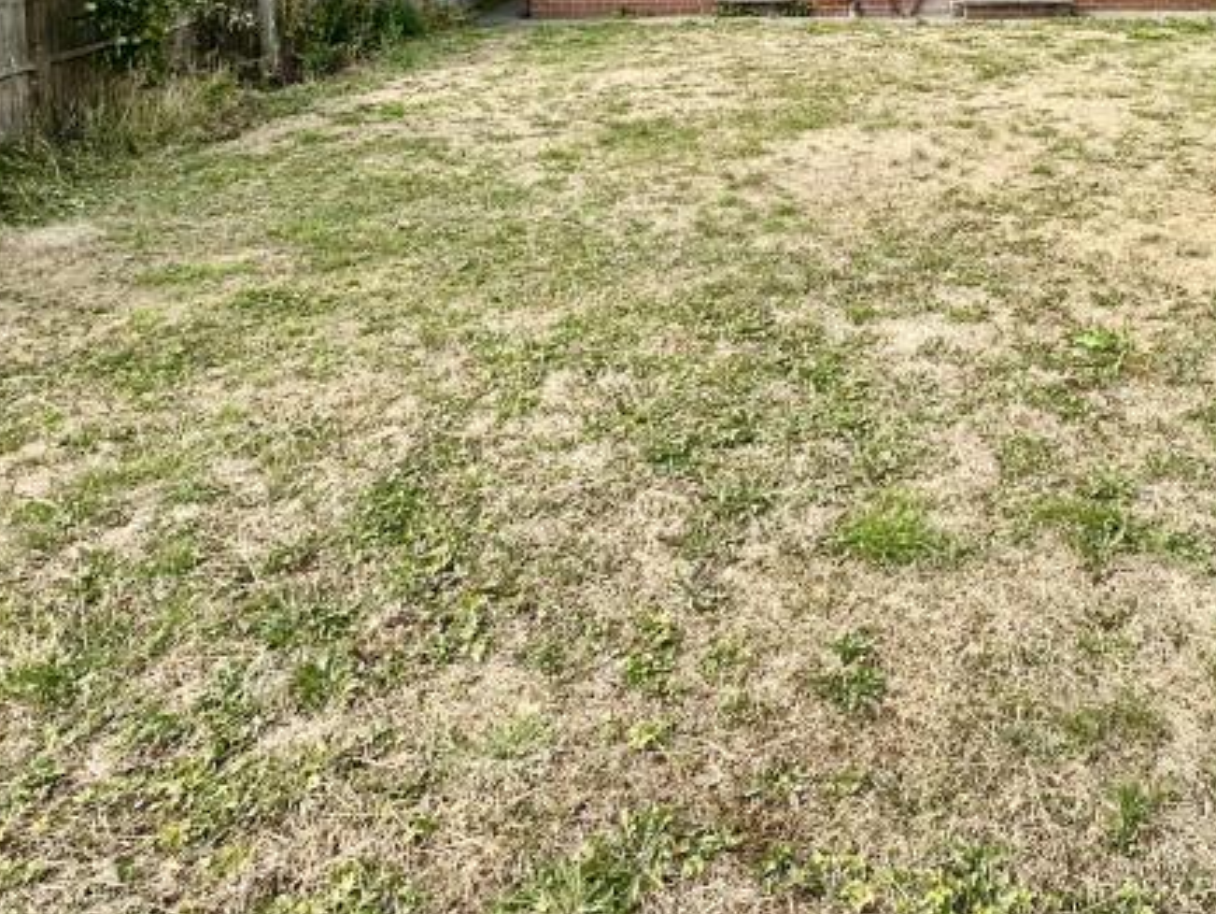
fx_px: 1160
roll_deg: +0.0
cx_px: 897
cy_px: -50
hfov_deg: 53.1
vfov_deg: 37.2
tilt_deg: -4.3
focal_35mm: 33
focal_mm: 2.22
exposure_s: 1/801
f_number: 2.2
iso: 40
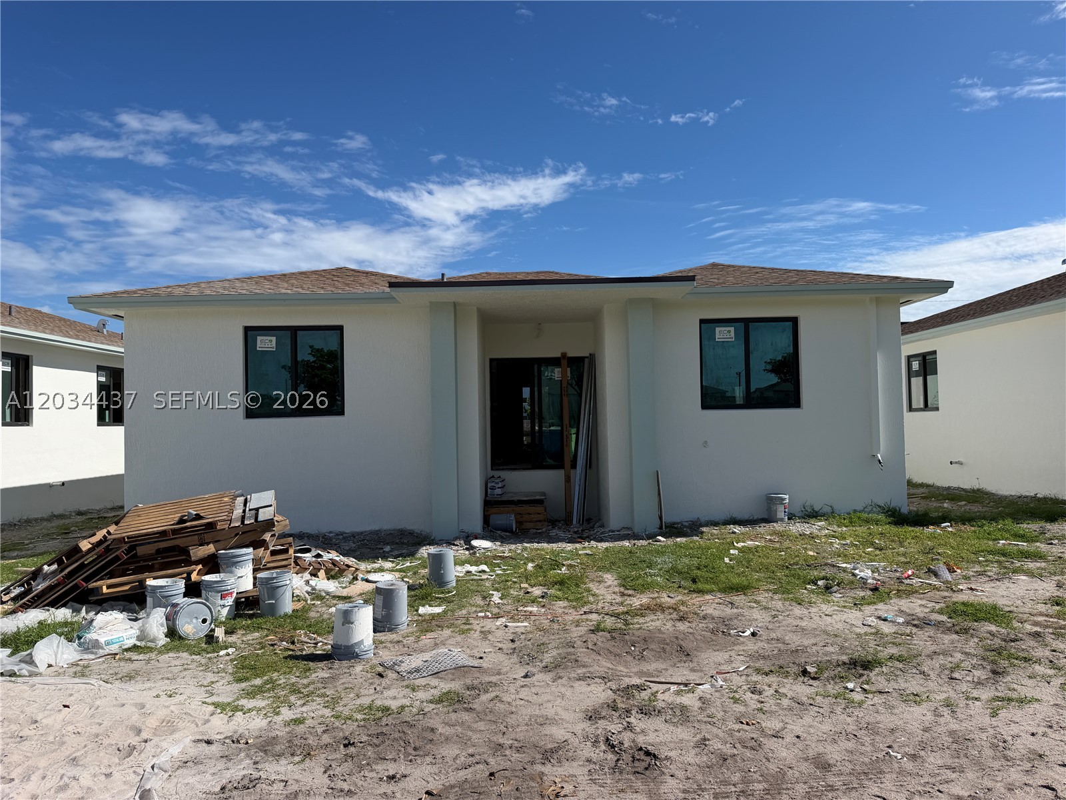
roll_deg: +1.0
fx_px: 739
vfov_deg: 56.8
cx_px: 533
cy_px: 400
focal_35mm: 24
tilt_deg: +2.3
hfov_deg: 71.6
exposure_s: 1/7353
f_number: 1.78
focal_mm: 6.76
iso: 80
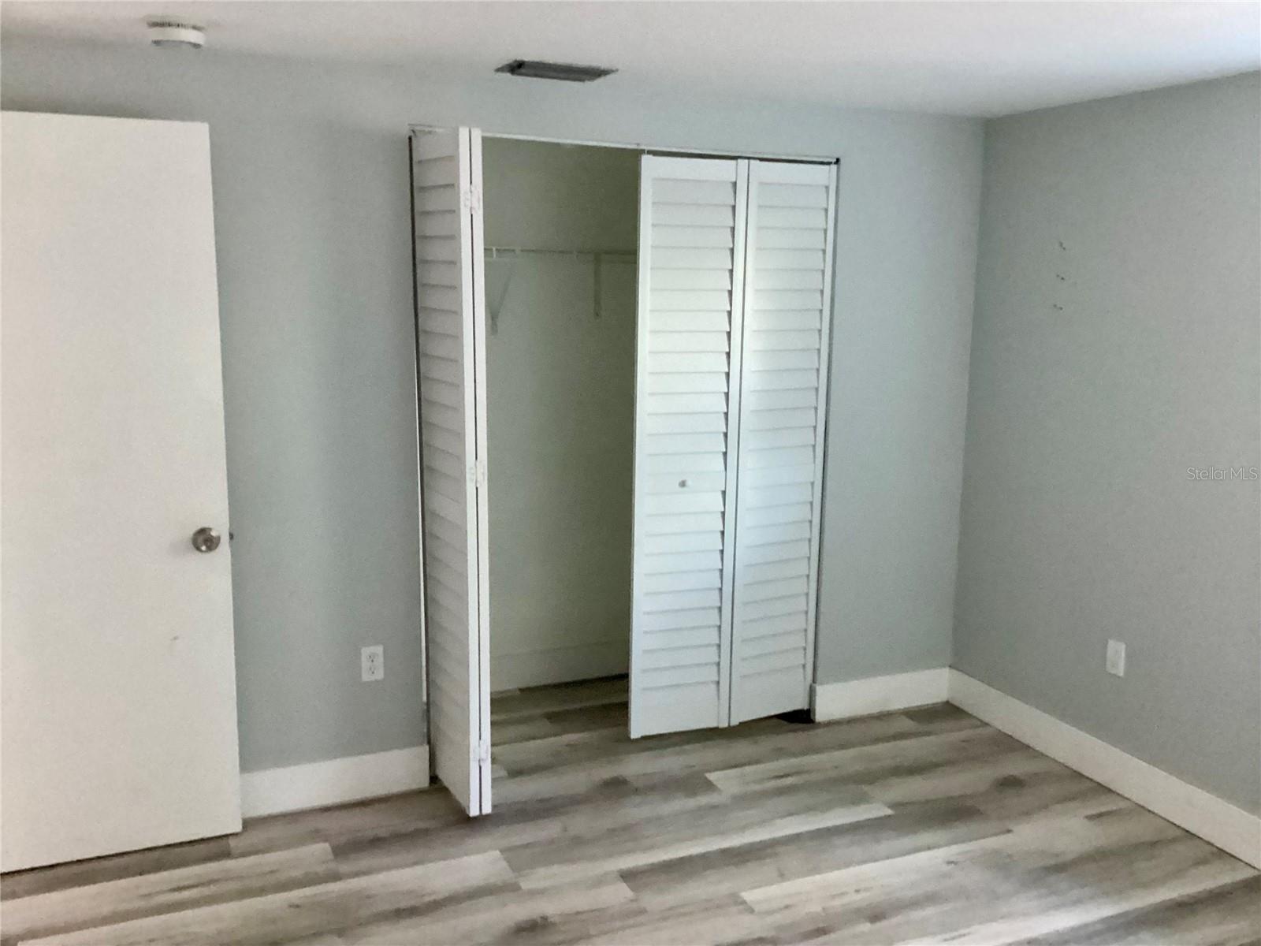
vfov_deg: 45.4
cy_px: 473
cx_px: 630
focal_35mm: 31
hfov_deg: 58.4
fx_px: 1129
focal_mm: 3.3
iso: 800
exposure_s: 1/30
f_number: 2.4
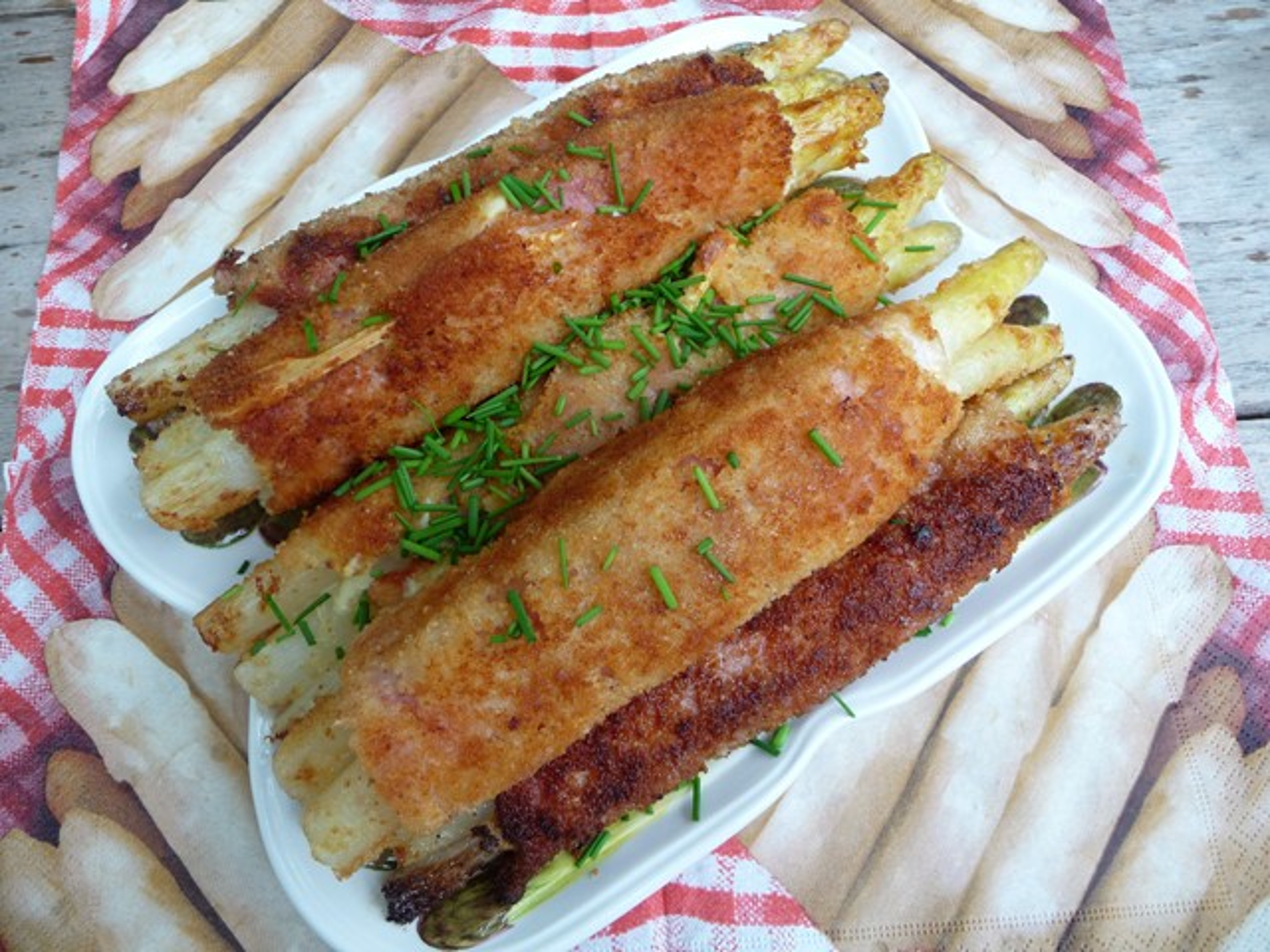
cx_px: 635
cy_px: 476
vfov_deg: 49.7
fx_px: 1027
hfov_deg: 63.4
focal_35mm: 28
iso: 100
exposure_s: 1/40
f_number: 3.3
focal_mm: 4.7
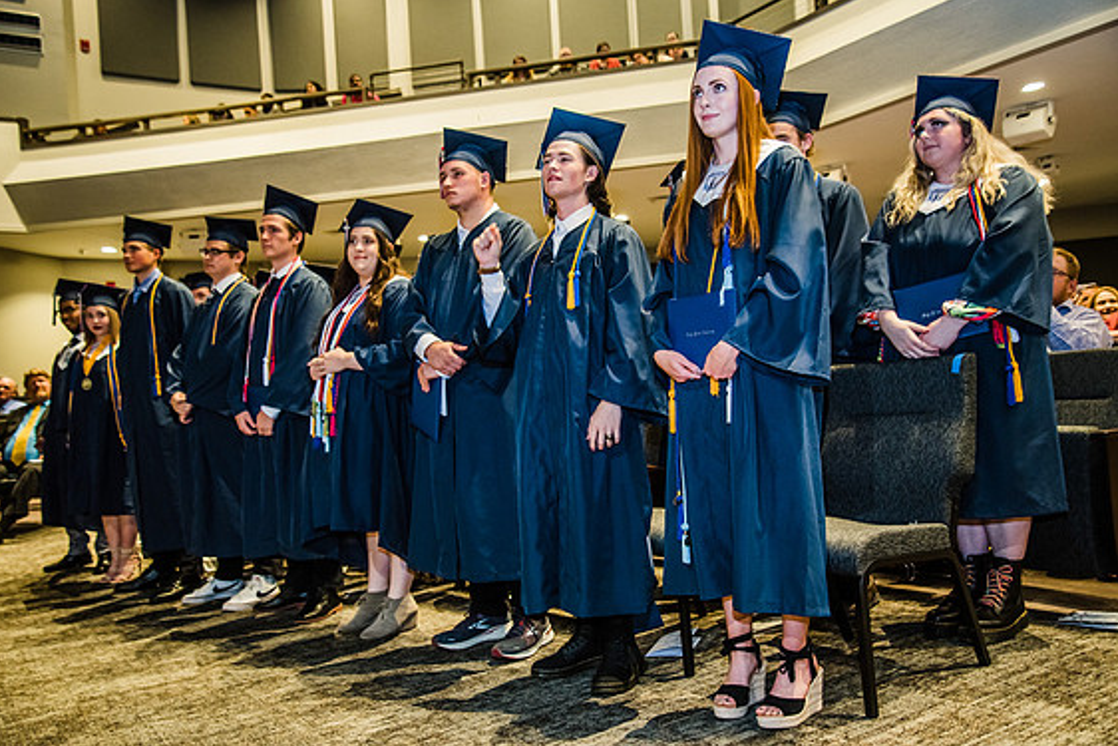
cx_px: 549
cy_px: 367
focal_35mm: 33
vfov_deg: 40.0
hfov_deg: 57.2
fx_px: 1025
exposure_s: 1/50
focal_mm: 32
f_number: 4.5
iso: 800
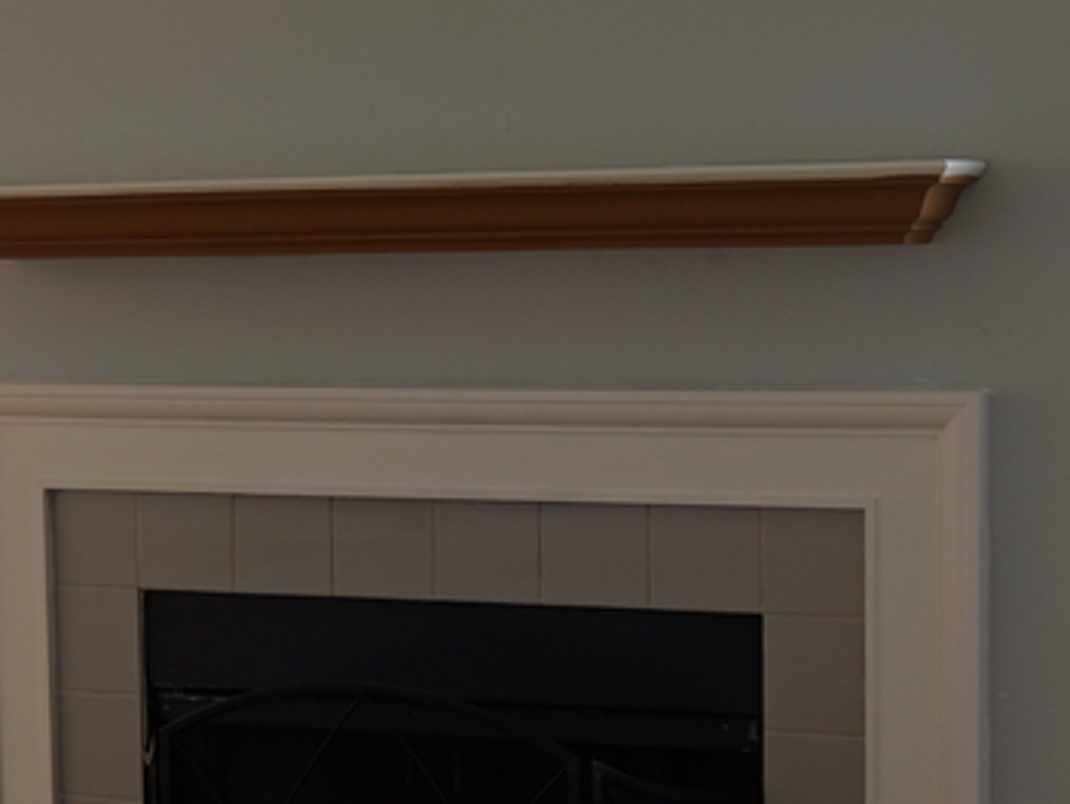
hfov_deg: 21.9
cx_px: 388
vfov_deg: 16.6
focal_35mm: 89
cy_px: 440
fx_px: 2753
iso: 200
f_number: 3.5
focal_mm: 20
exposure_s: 1/60
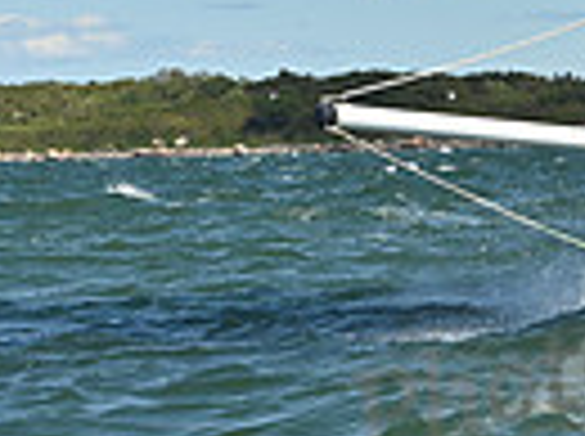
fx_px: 5077
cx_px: 1224
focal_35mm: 301
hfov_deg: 6.4
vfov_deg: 4.9
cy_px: 47
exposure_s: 1/5000
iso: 320
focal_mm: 70
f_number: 5
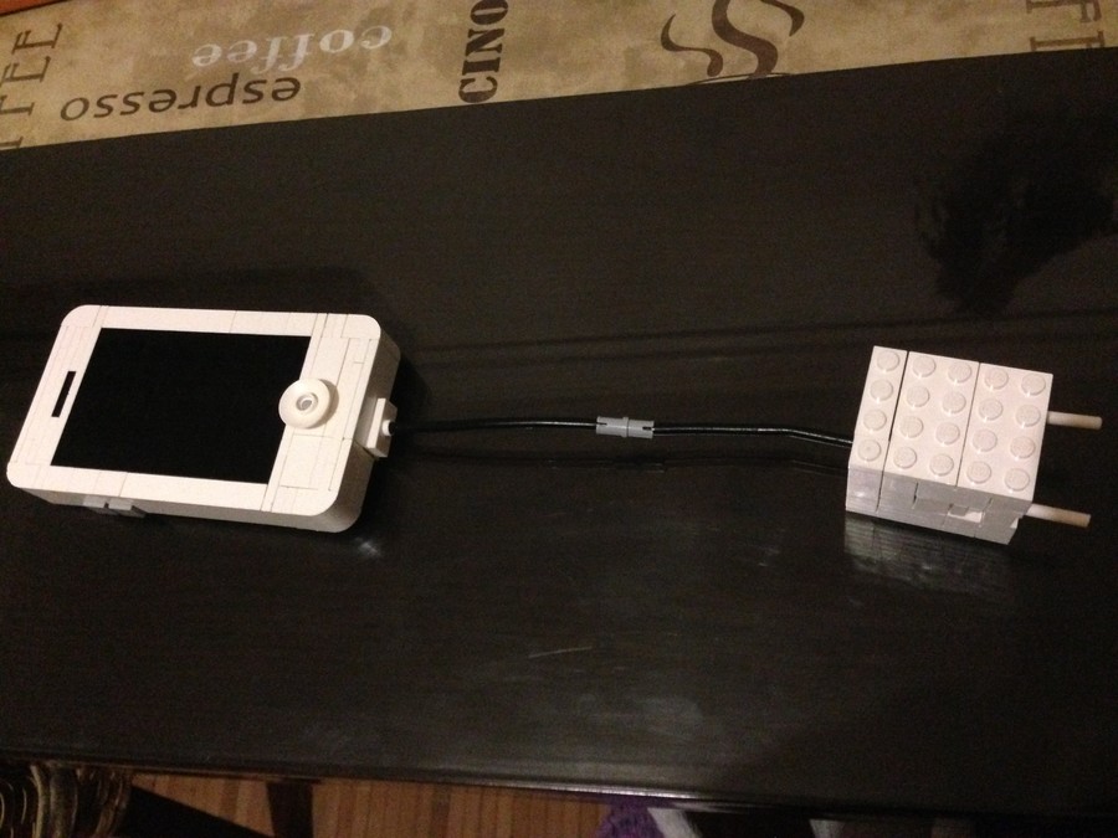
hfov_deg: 55.4
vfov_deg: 42.9
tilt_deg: -61.7
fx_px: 1066
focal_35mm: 33
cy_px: 419
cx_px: 559
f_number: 2.4
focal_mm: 4.12
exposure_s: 1/15
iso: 800
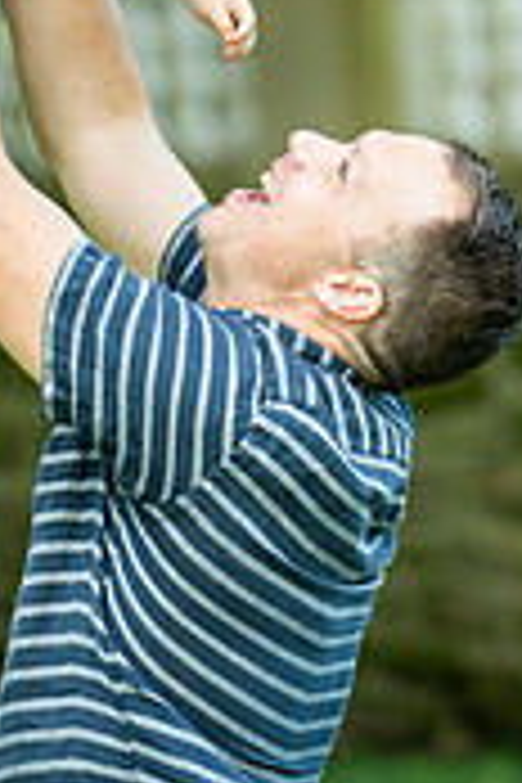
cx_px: 238
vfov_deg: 5.1
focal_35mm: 402
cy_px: -166
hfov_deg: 3.4
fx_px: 8743
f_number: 3.5
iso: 640
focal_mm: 155
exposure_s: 1/320
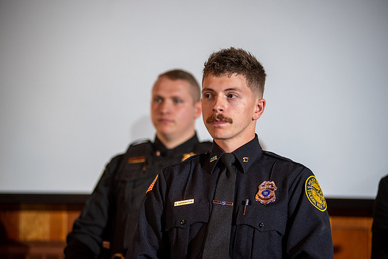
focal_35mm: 125
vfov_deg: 11.0
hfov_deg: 16.4
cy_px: 130
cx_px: 194
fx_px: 1347
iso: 640
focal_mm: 125
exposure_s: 1/160
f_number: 2.8
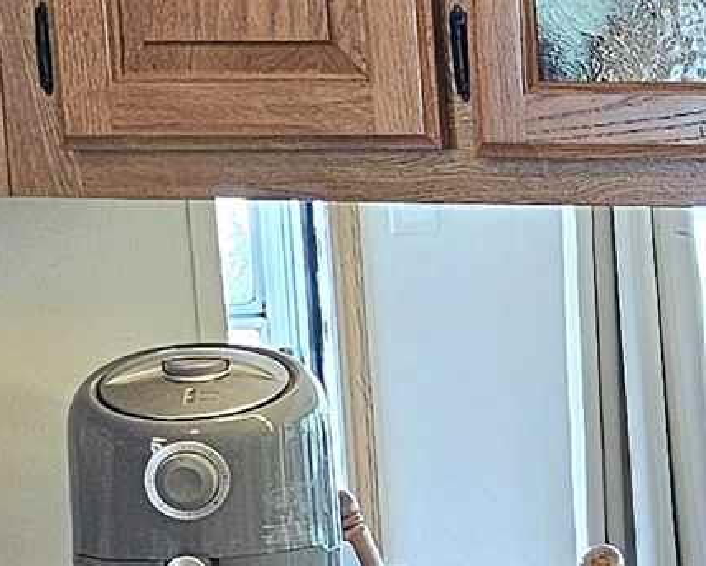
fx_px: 3366
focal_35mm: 161
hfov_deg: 10.5
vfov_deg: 9.6
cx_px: 1631
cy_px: 541
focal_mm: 6.3
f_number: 1.7
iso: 640
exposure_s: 1/120
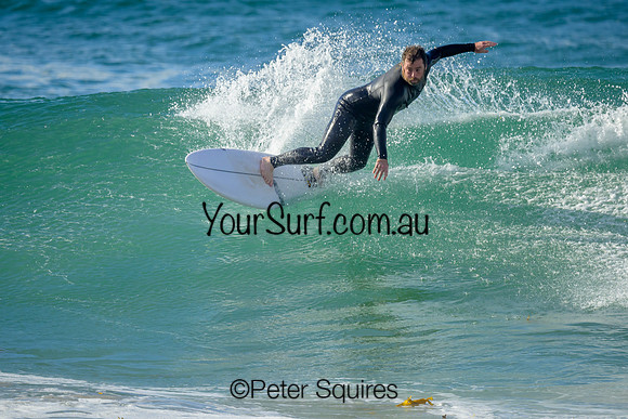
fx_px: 19190
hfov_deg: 1.9
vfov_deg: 1.3
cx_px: 307
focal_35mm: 1100
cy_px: 207
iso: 560
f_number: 6.3
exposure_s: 1/2000
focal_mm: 800
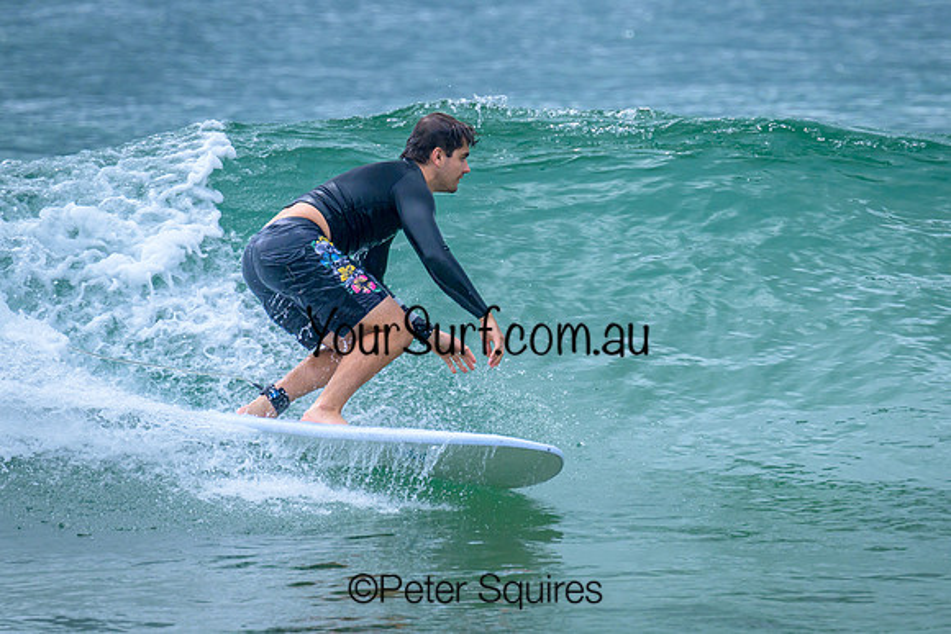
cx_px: 566
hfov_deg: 2.7
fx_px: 20278
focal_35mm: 767
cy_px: 230
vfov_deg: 1.8
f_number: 8
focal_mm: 560
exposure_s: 1/2000
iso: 900
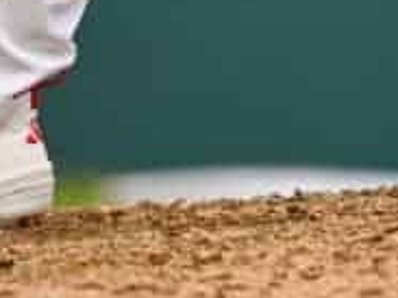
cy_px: -618
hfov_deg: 0.7
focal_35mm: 2835
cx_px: 559
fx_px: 32574
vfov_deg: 0.5
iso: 560
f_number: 2.8
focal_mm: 400
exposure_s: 1/2000
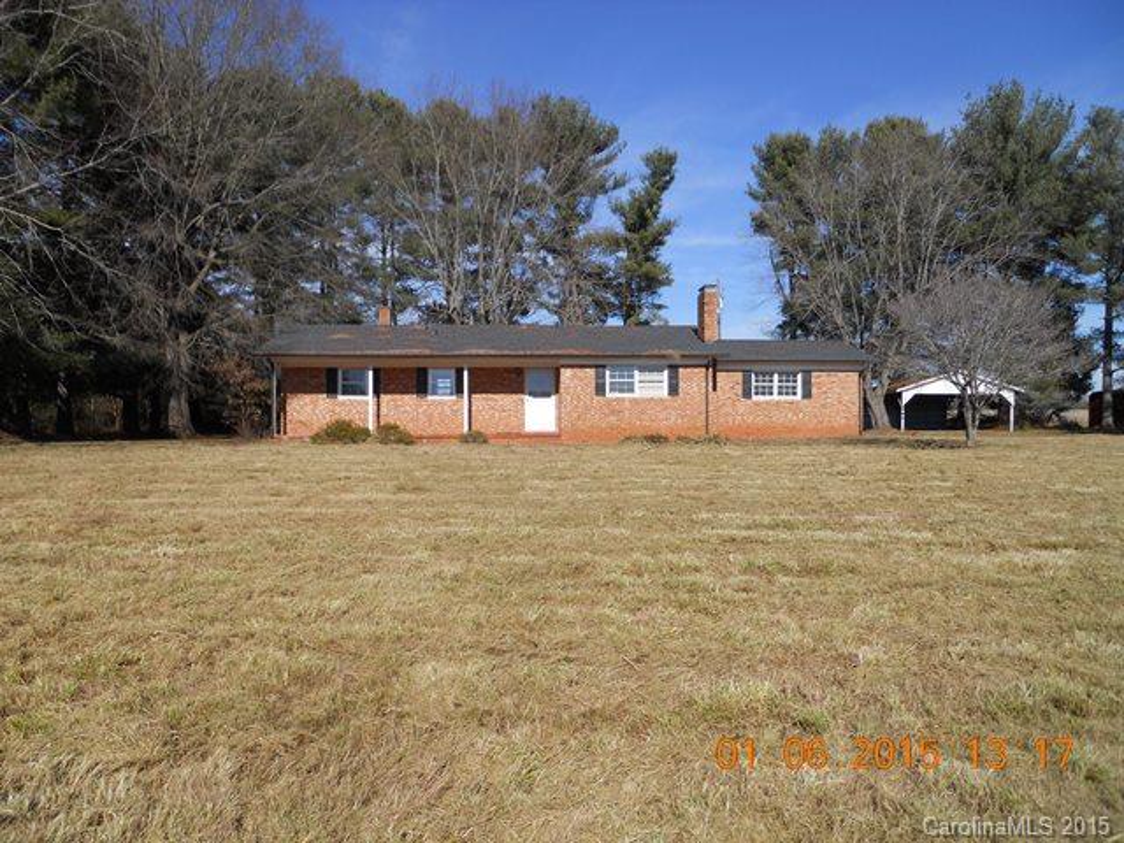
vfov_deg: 49.7
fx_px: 909
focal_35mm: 28
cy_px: 422
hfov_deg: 63.4
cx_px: 562
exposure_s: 1/400
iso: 80
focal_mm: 5
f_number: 5.4
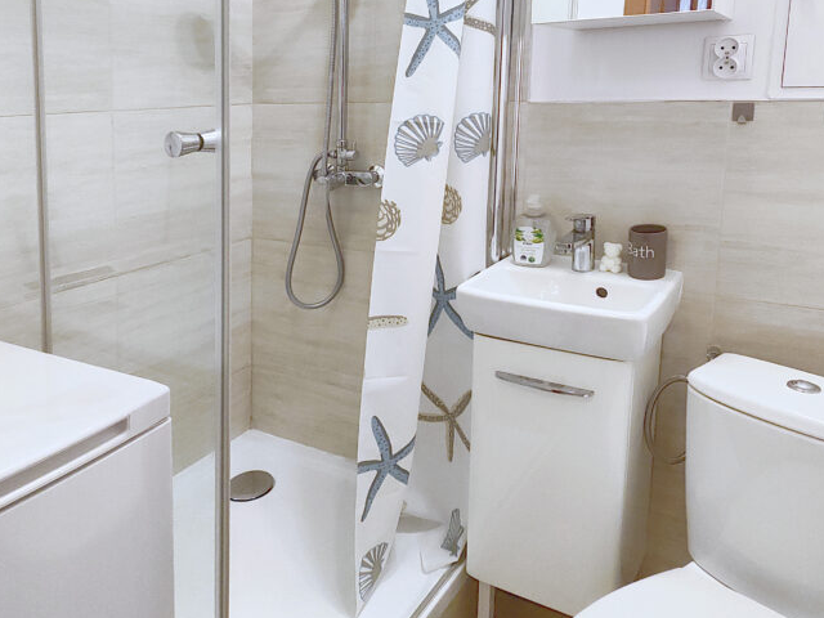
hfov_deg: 80.9
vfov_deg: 65.5
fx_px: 476
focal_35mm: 20
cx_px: 489
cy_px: 256
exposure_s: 1/50
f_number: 2.4
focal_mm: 2.13
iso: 280
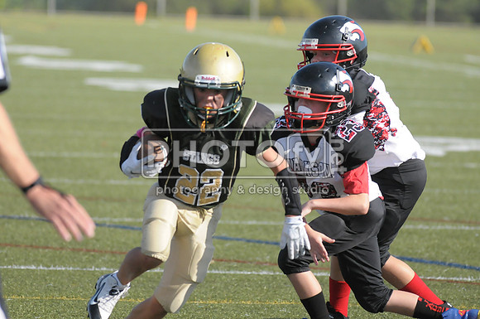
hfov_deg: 6.9
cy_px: 160
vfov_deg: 4.6
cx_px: 240
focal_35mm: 300
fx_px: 3994
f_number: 4
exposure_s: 1/6400
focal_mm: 200
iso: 1600
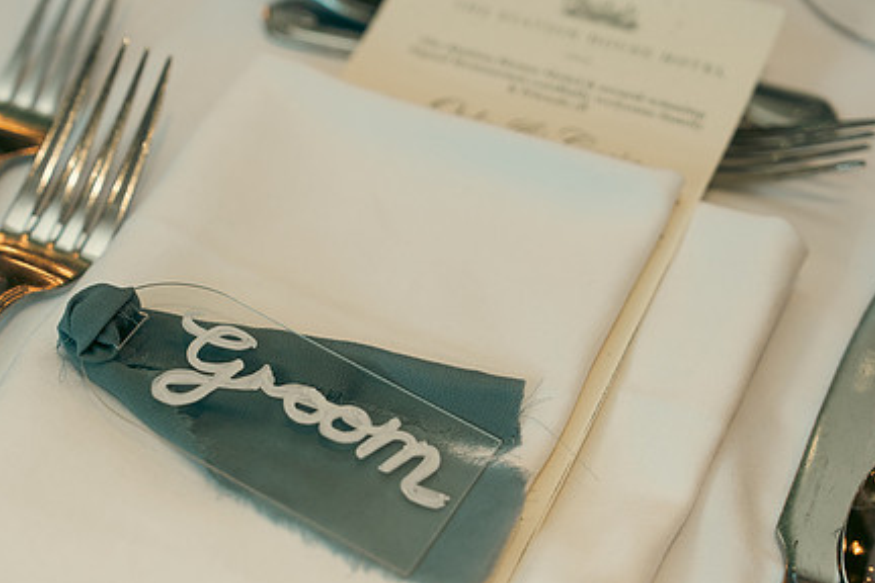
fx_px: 2285
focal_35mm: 94
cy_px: 373
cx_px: 336
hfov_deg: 21.6
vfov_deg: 14.5
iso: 800
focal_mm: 70
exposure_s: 1/160
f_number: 3.5
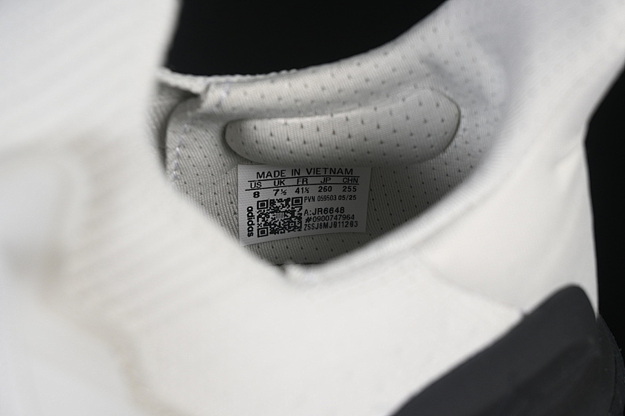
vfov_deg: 18.2
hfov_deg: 27.0
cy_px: 208
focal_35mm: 75
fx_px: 1302
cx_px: 312
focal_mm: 50
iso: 160
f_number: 7.1
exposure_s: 1/80
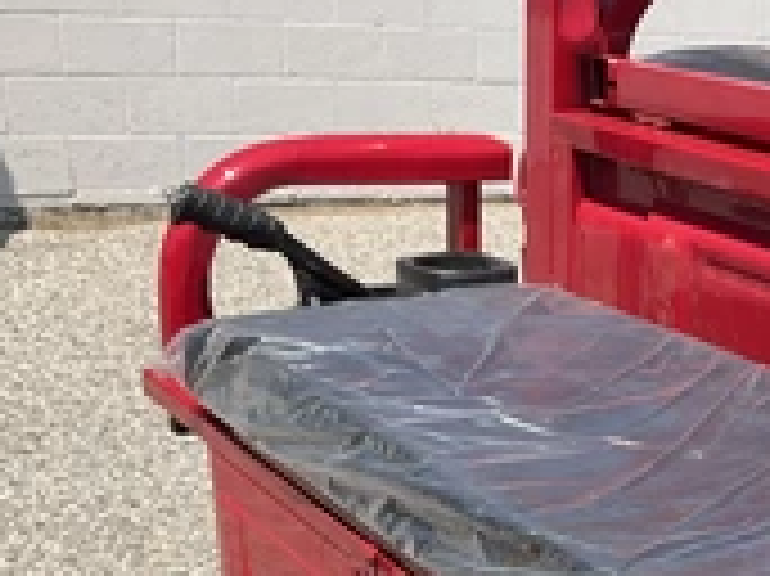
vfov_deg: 20.6
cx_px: 684
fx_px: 1512
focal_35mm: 68
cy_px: 630
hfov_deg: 27.6
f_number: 1.8
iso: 25
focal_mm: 3
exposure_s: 1/1250
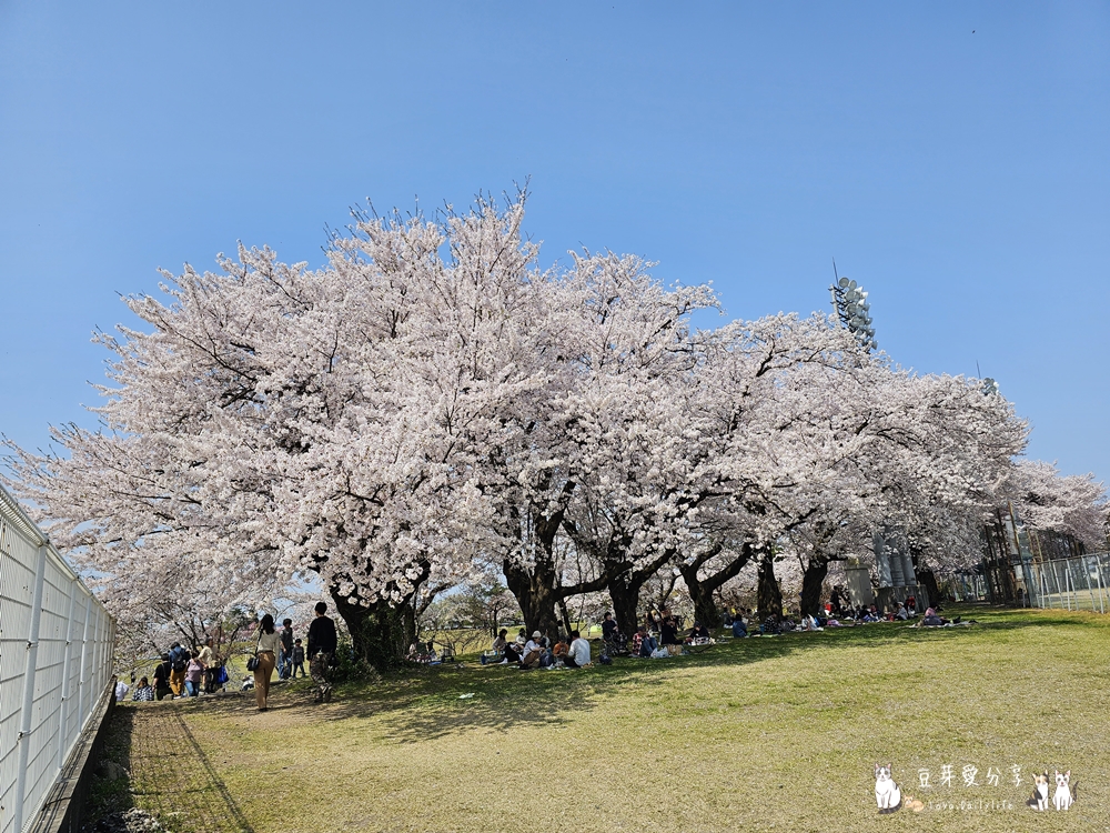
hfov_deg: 73.9
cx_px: 555
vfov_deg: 58.9
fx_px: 738
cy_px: 416
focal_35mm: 23
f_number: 1.7
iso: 10
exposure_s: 1/775
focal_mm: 6.3
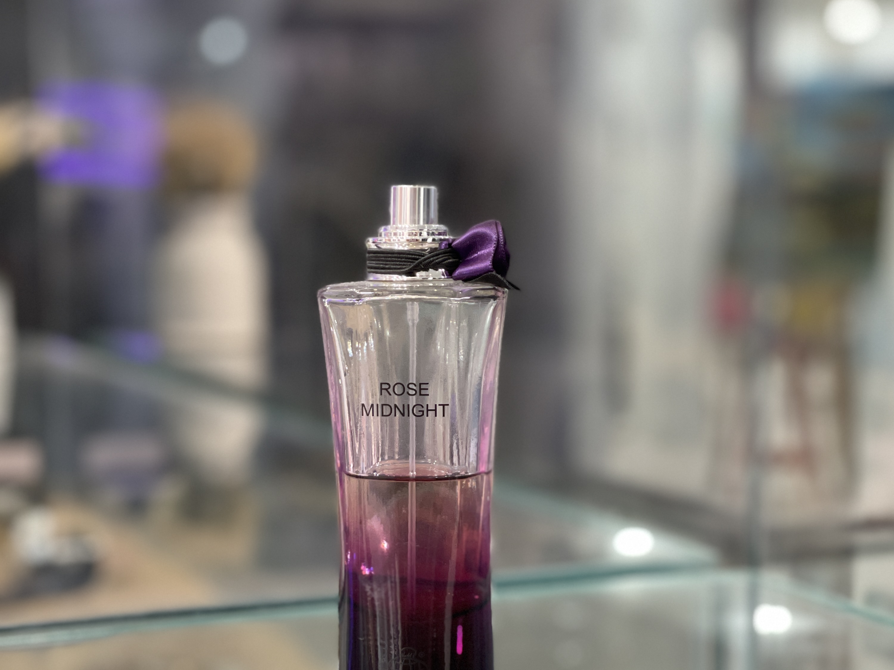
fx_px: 1808
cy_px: 400
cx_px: 451
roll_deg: +0.4
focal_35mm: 70
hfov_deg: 27.8
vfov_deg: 21.0
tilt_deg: -5.4
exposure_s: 1/100
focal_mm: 6
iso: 200
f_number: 2
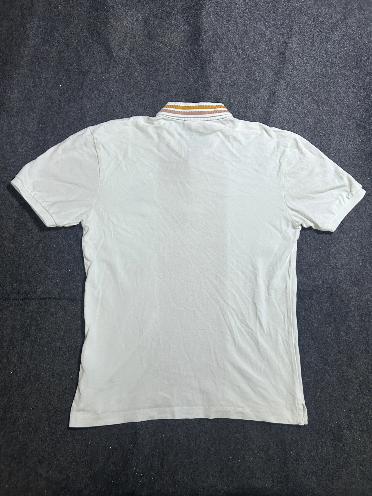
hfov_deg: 53.1
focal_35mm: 26
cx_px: 186
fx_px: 373
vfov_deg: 67.3
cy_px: 248
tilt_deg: -63.9
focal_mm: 5.7
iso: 125
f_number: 1.5
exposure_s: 1/100
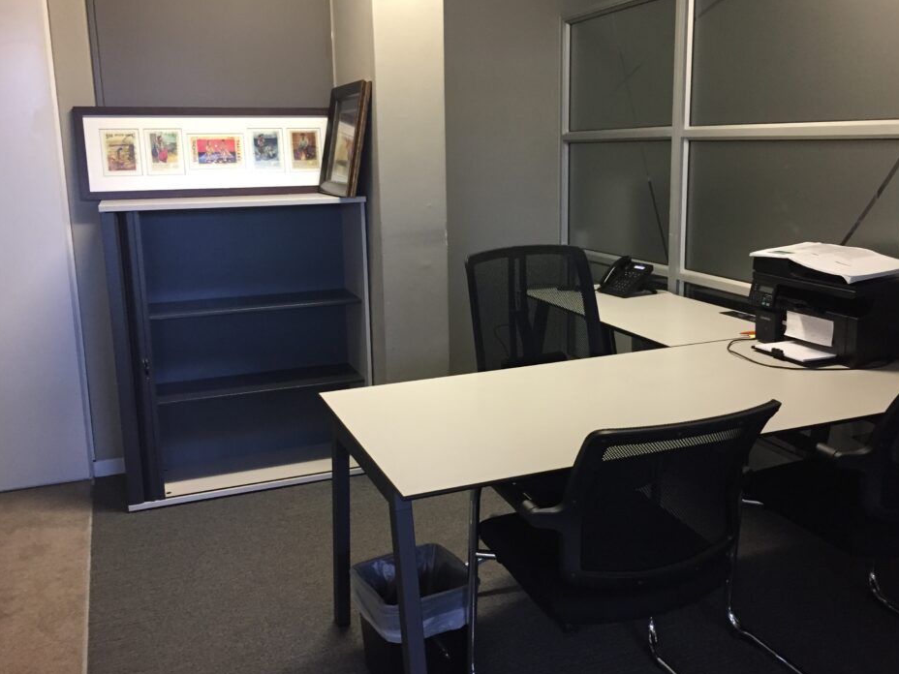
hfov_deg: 56.8
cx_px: 462
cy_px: 307
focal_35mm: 32
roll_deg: +0.3
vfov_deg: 44.1
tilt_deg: -12.2
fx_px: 831
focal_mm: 4.15
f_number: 2.2
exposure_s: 1/33
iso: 200
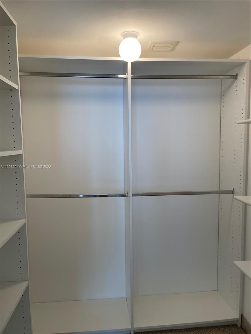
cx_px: 126
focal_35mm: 26
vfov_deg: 67.3
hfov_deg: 53.1
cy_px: 167
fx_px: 251
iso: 50
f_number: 1.6
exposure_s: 1/120
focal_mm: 4.2
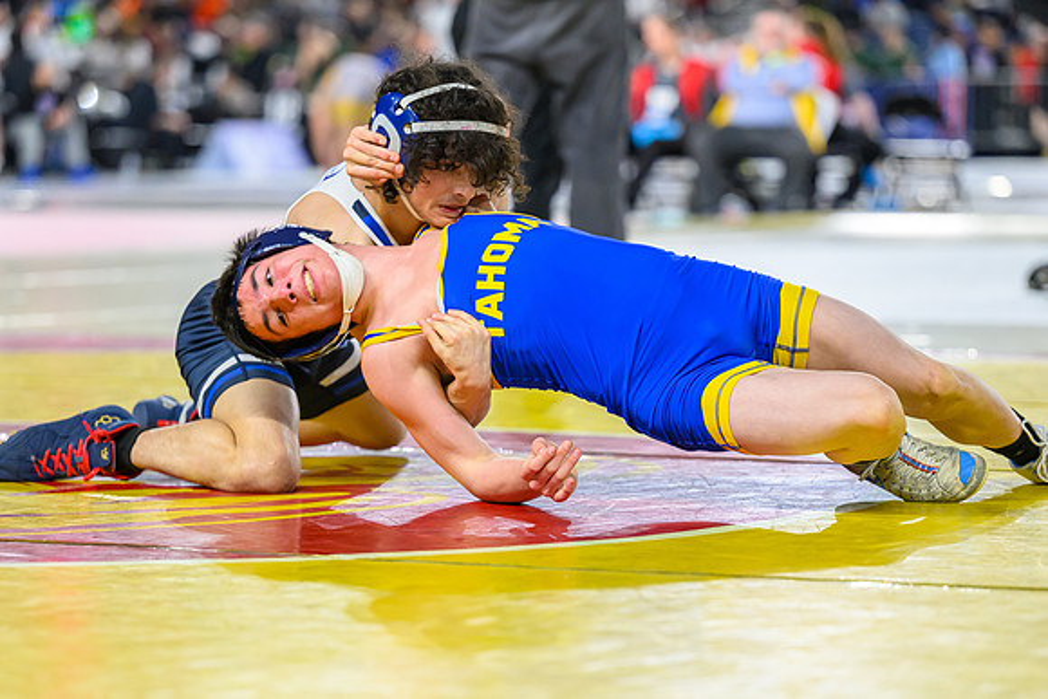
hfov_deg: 12.9
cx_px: 528
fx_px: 4646
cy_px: 440
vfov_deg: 8.6
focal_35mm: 160
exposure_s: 1/800
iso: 2000
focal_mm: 125
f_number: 2.8
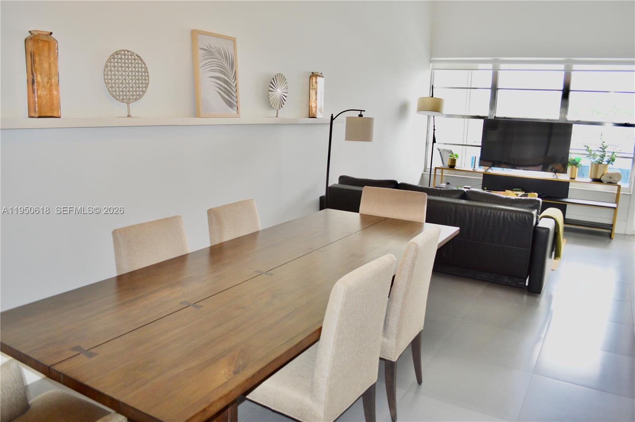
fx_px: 476
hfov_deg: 67.4
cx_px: 318
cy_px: 211
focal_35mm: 27
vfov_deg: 47.8
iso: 400
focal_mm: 18
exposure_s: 1/60
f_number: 4
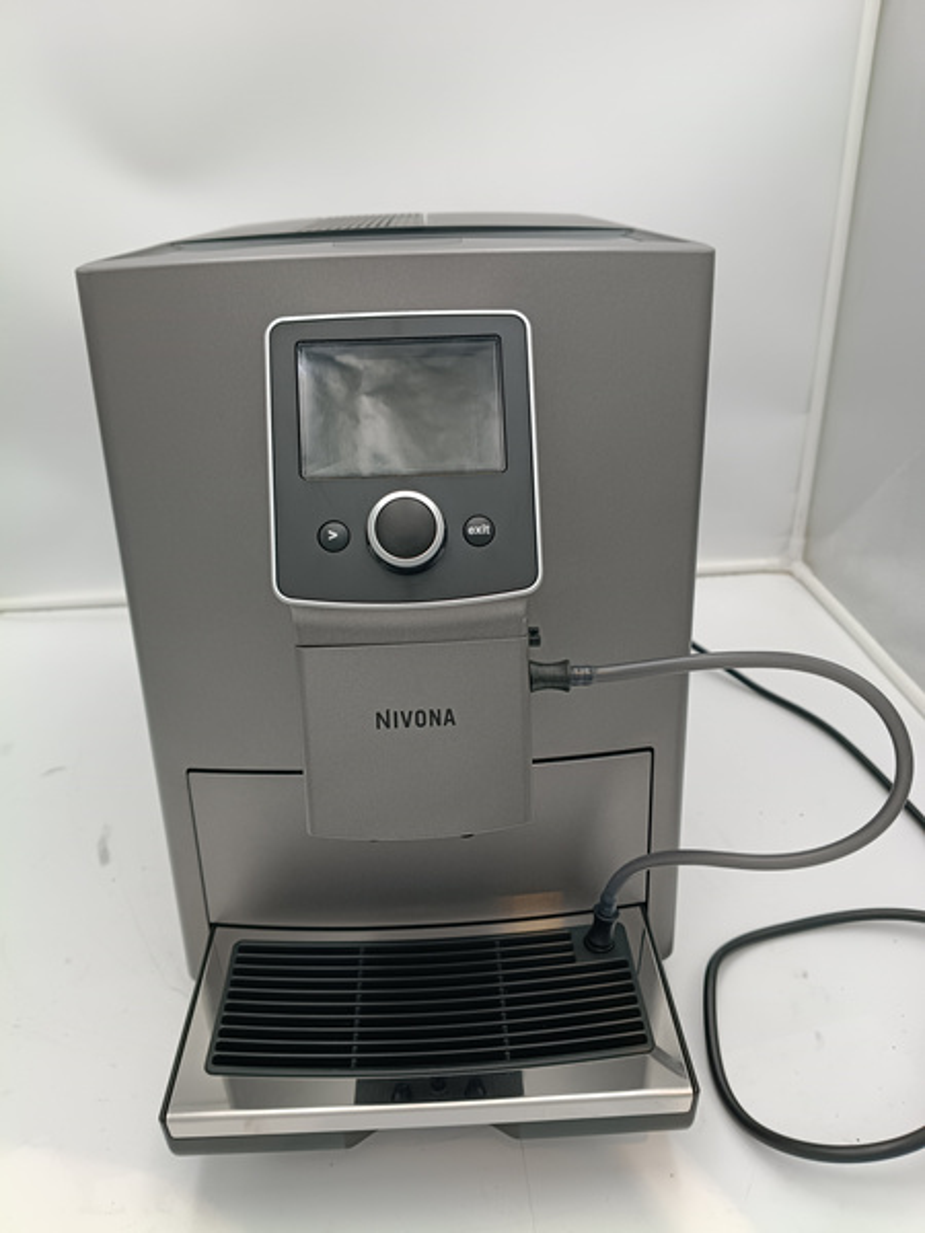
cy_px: 616
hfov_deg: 53.1
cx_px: 462
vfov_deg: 67.3
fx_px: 926
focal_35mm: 26
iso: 143
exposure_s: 1/114
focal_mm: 4.81
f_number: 1.8
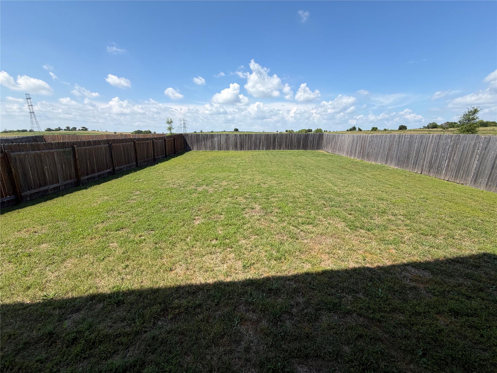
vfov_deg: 85.7
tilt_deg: -13.7
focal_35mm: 14
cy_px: 186
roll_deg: +0.7
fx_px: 201
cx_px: 248
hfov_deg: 102.1
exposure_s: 1/770
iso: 32
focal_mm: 2.22
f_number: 2.2
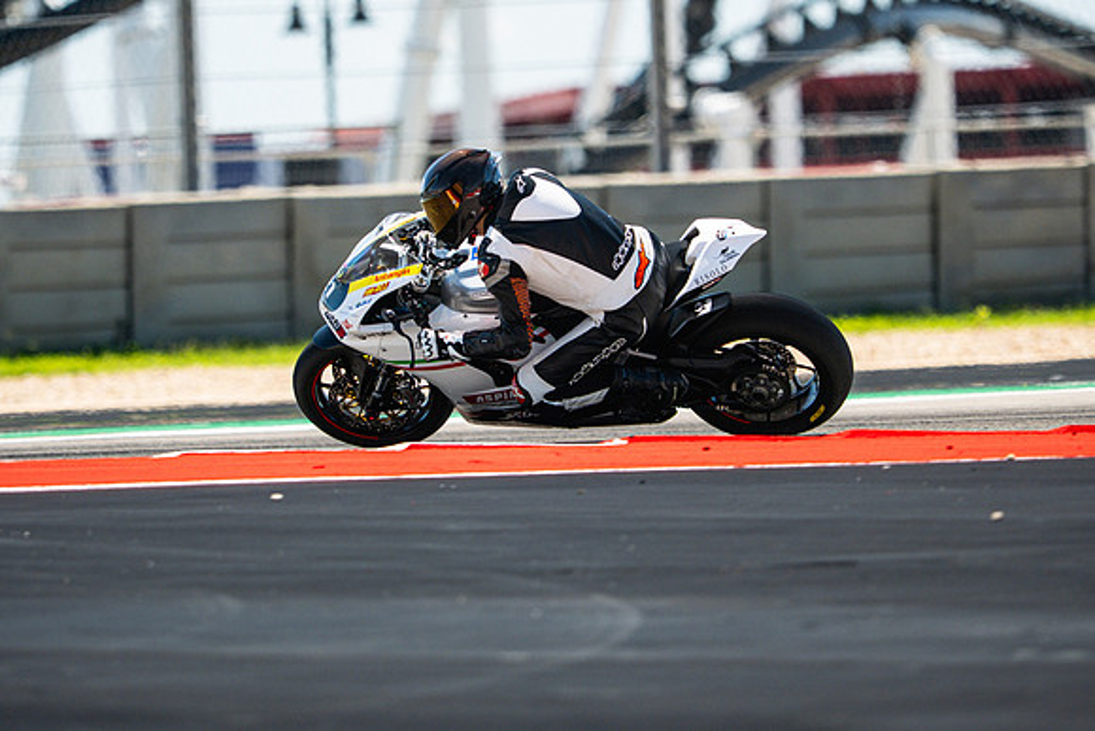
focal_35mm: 472
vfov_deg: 2.9
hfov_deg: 4.4
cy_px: 366
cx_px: 548
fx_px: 14355
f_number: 2.8
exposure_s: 1/2000
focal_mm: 280
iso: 400
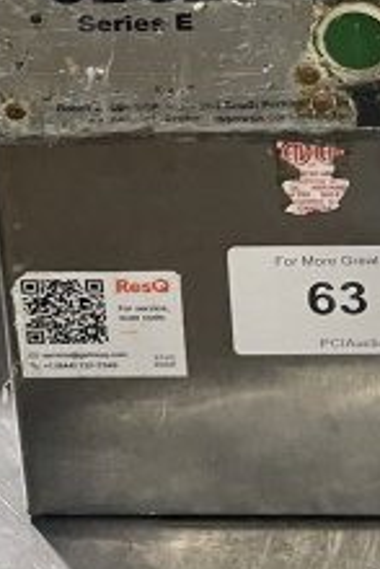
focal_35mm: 100
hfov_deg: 13.5
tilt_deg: -16.0
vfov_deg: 17.5
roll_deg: +1.0
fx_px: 1581
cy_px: -374
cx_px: 388
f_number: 1.6
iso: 160
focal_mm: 4.2
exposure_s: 1/60
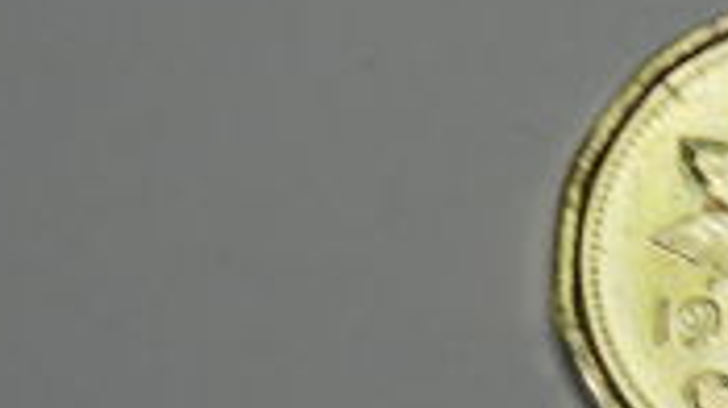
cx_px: 724
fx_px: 4994
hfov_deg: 8.3
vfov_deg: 4.7
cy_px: 246
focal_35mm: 259
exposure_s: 1/30
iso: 220
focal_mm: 48
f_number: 5.6
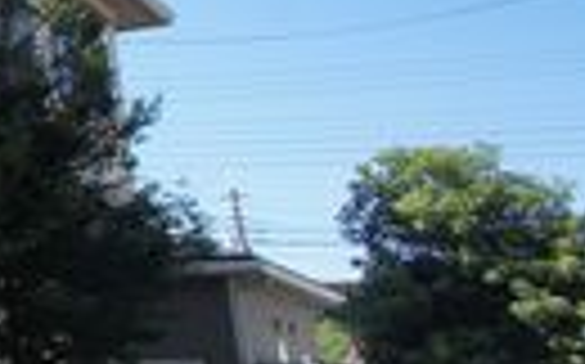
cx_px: -531
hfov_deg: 17.2
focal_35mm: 94
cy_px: 2
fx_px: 1497
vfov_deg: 13.7
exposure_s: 1/320
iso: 200
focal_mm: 16
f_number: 8
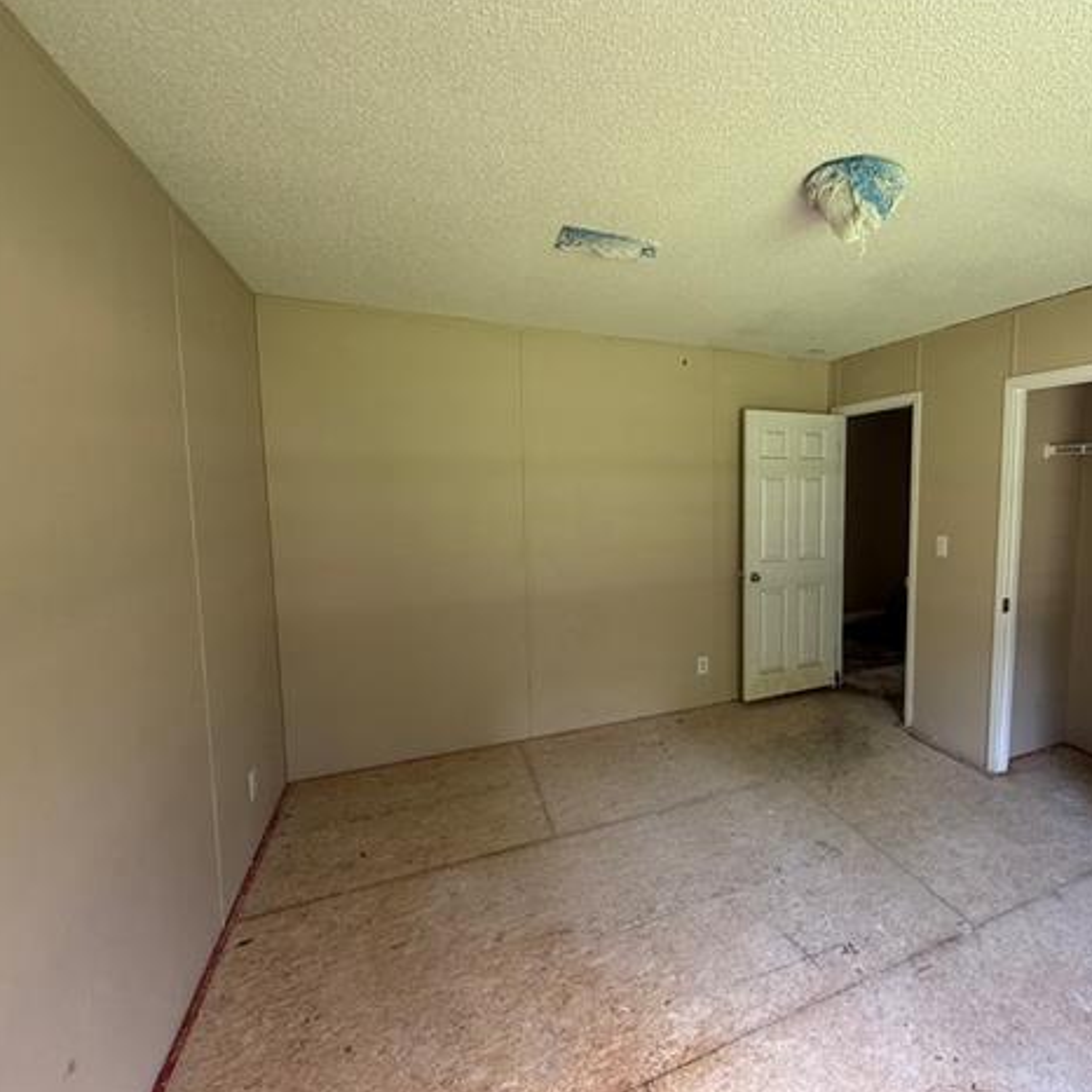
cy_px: 539
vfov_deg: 84.0
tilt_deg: -3.2
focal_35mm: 17
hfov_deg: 81.1
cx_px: 731
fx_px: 607
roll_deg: +0.4
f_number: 2.2
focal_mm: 2.22
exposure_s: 1/121
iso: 250
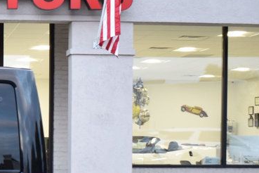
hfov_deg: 19.3
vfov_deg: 13.6
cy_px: 153
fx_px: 719
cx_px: -48
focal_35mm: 100
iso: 640
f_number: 4
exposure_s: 1/60
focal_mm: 24
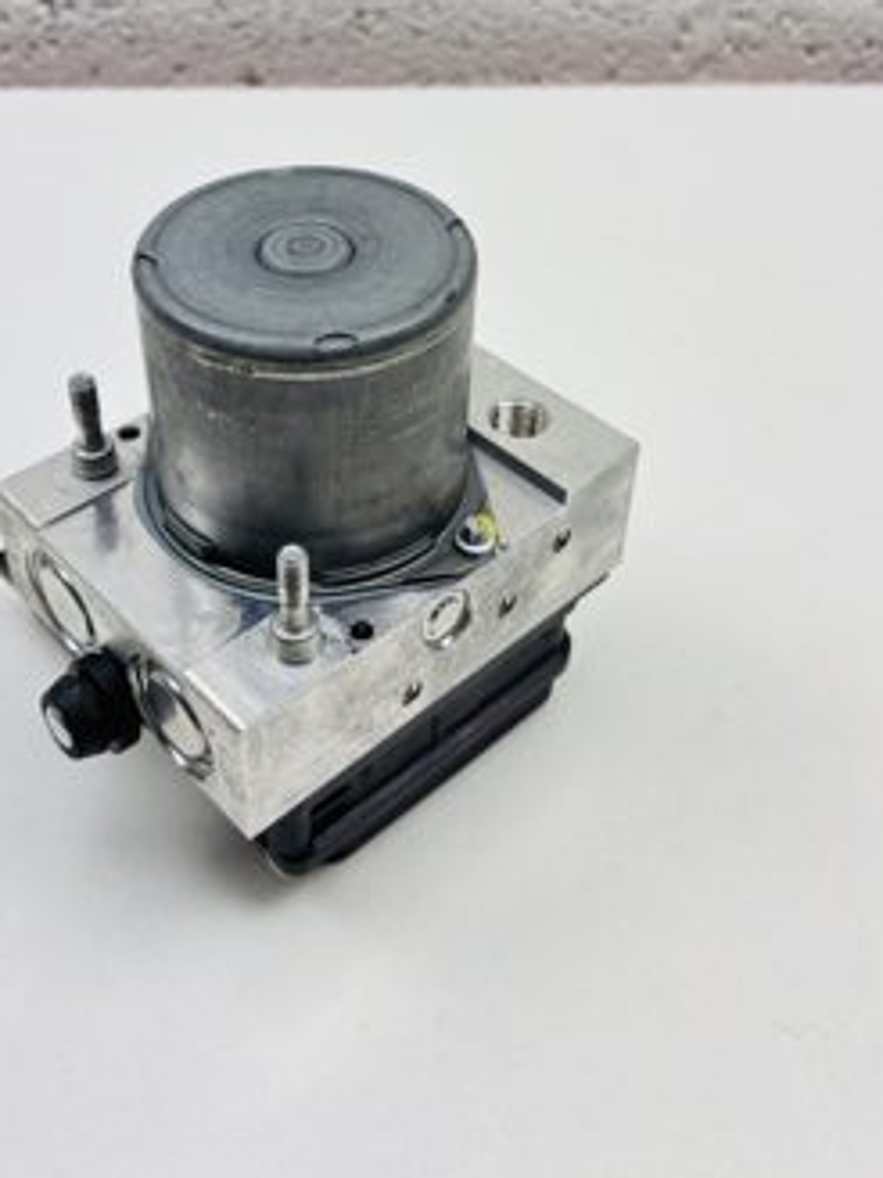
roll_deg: -0.4
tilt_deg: -38.4
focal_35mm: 38
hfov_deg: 37.6
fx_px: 1292
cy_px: 413
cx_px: 355
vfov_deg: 48.3
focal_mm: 5.96
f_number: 1.6
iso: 64
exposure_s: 1/100
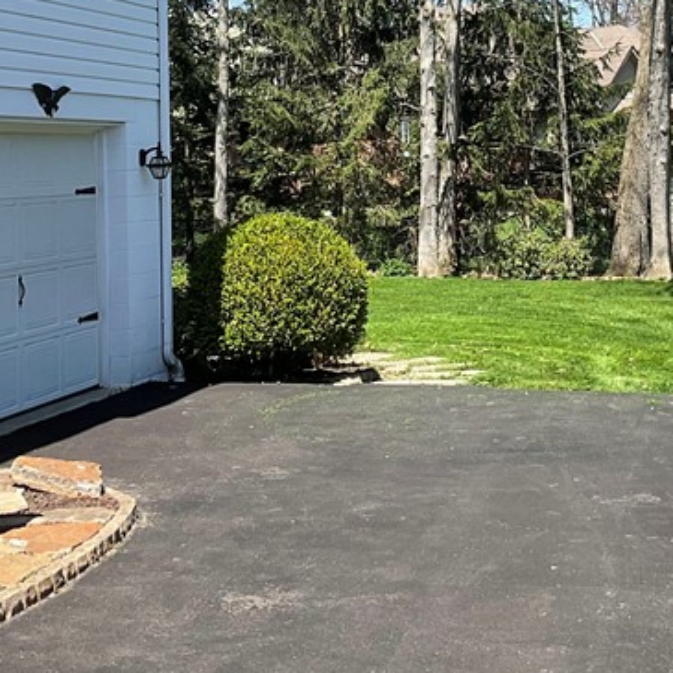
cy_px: 4
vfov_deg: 23.0
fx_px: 1584
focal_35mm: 72
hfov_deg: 23.8
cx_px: 470
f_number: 1.8
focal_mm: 3
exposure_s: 1/842
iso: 16
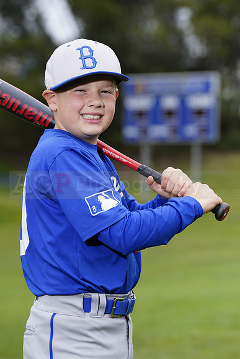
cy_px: 180
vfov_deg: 10.6
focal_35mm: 194
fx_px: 1939
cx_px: 120
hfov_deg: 7.1
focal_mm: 194
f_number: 6.3
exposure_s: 1/250
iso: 100
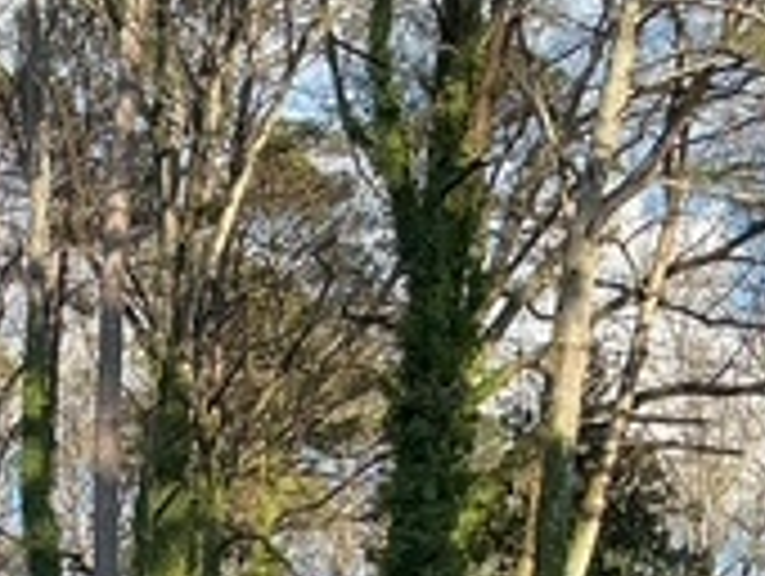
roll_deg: -1.4
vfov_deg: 12.9
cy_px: 850
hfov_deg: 17.1
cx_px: -202
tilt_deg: +1.7
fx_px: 2412
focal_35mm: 109
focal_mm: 3
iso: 25
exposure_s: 1/294
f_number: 1.8
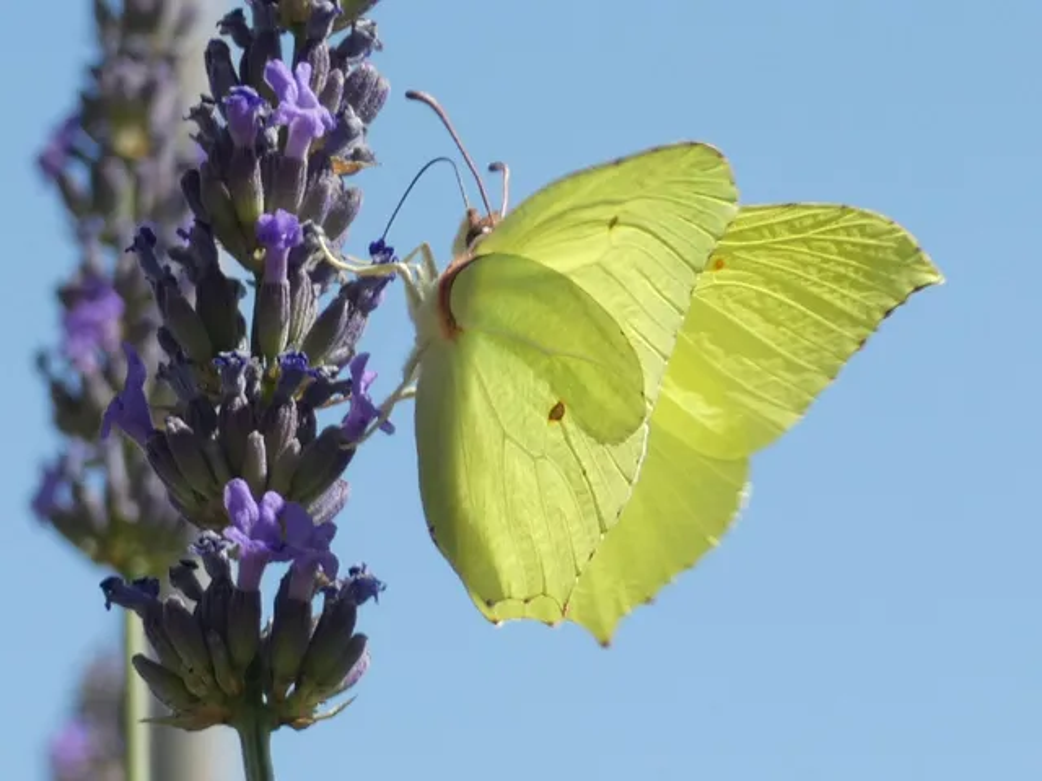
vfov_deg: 11.4
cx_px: 521
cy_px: 390
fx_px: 3913
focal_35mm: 130
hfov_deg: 15.2
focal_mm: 23.3
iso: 80
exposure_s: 1/320
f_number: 5.2
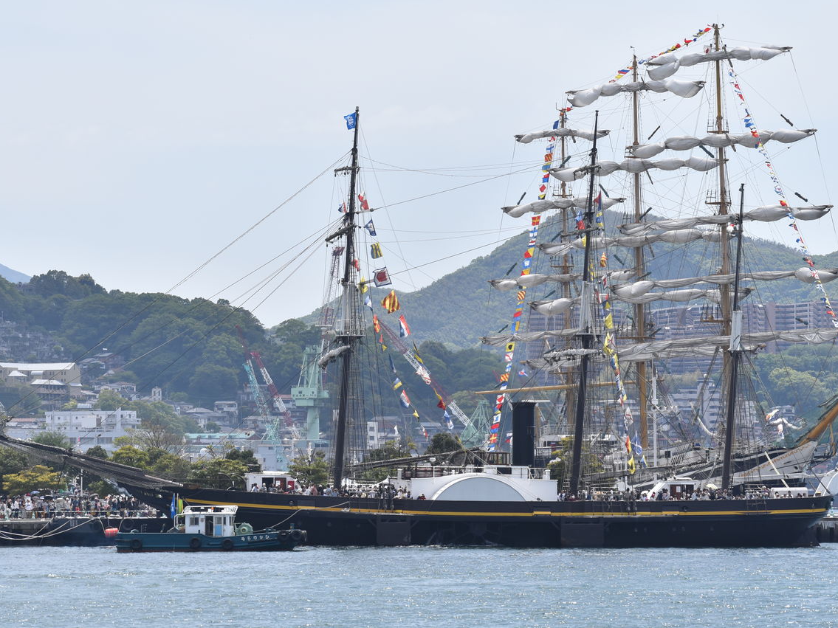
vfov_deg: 8.3
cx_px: 396
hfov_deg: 11.0
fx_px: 4333
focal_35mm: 179
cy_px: 314
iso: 200
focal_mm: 110
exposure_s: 1/400
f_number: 10
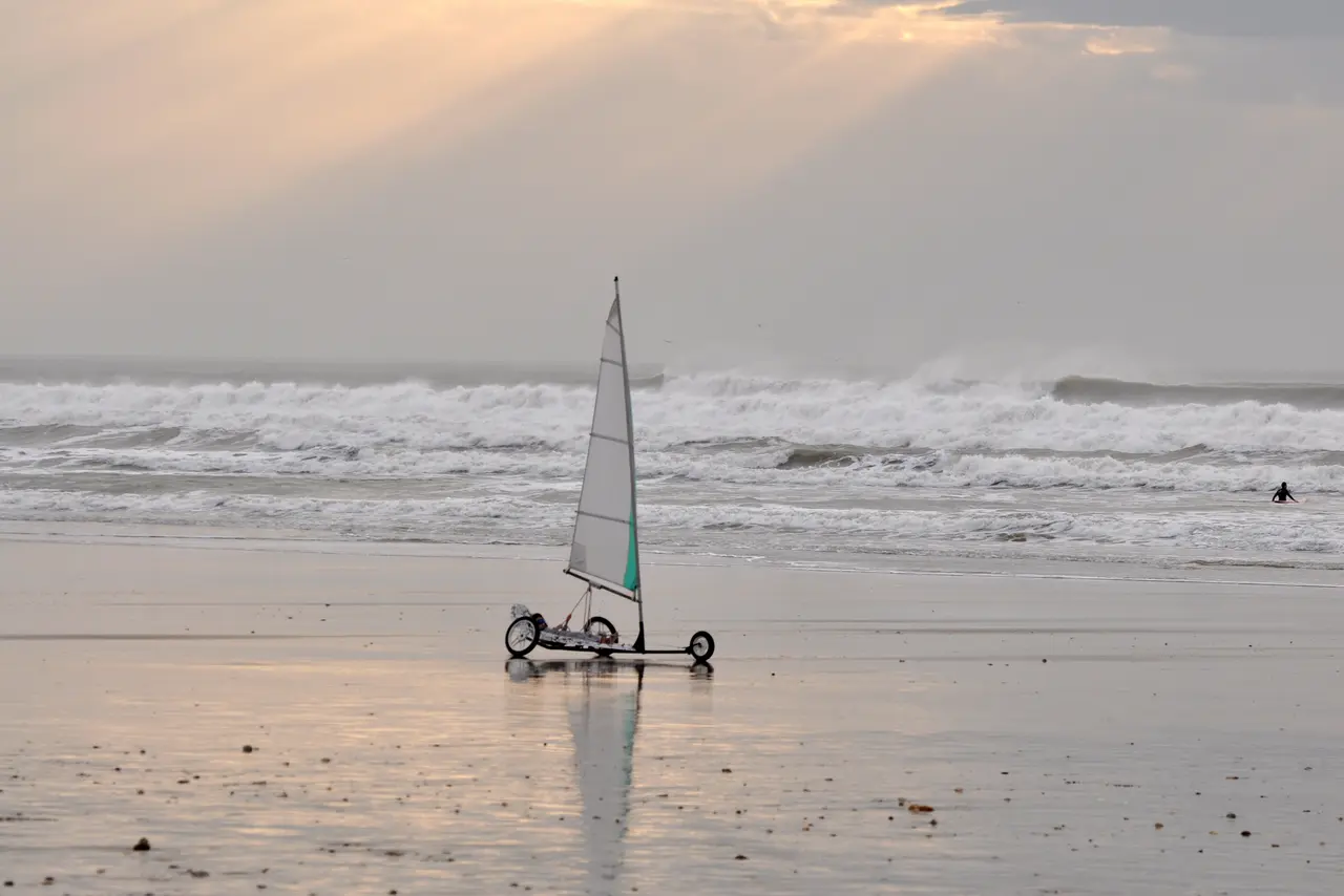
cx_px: 672
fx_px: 8681
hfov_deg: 8.9
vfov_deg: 5.9
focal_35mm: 232
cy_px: 448
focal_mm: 155
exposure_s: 1/320
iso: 250
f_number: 7.1
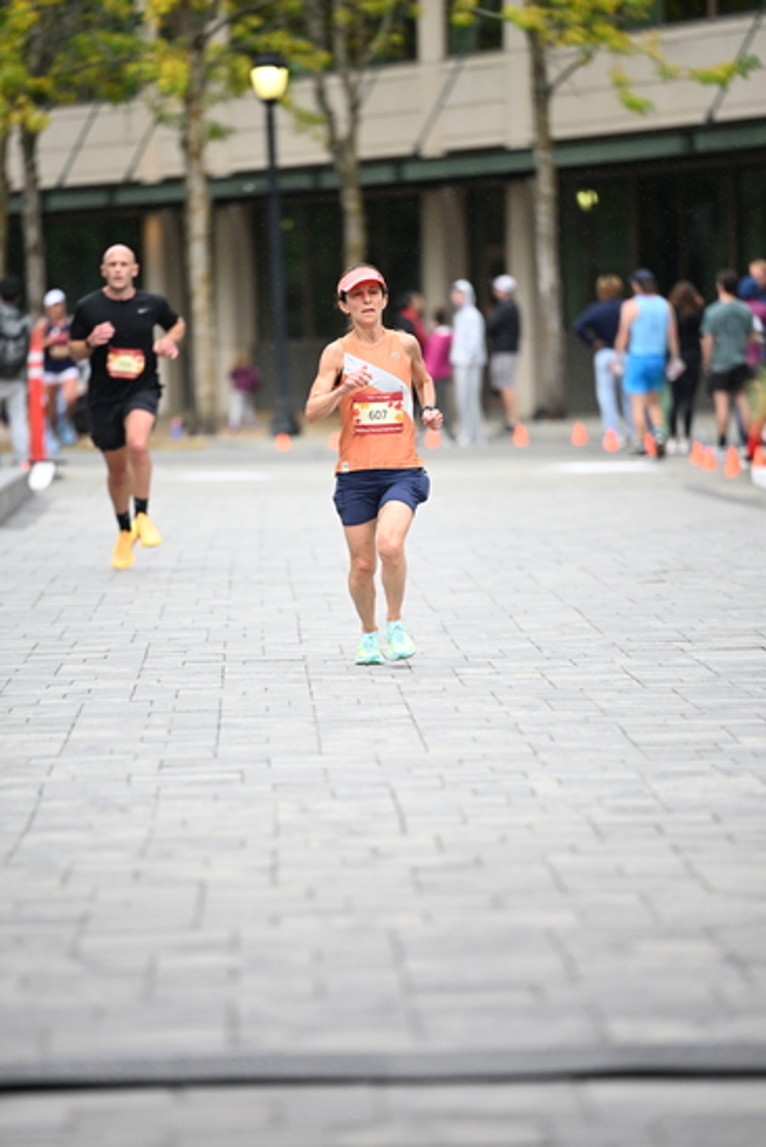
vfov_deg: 10.3
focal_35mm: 200
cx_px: 383
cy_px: 574
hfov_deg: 6.9
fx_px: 6379
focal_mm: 200
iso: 1250
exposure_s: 1/1600
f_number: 2.8
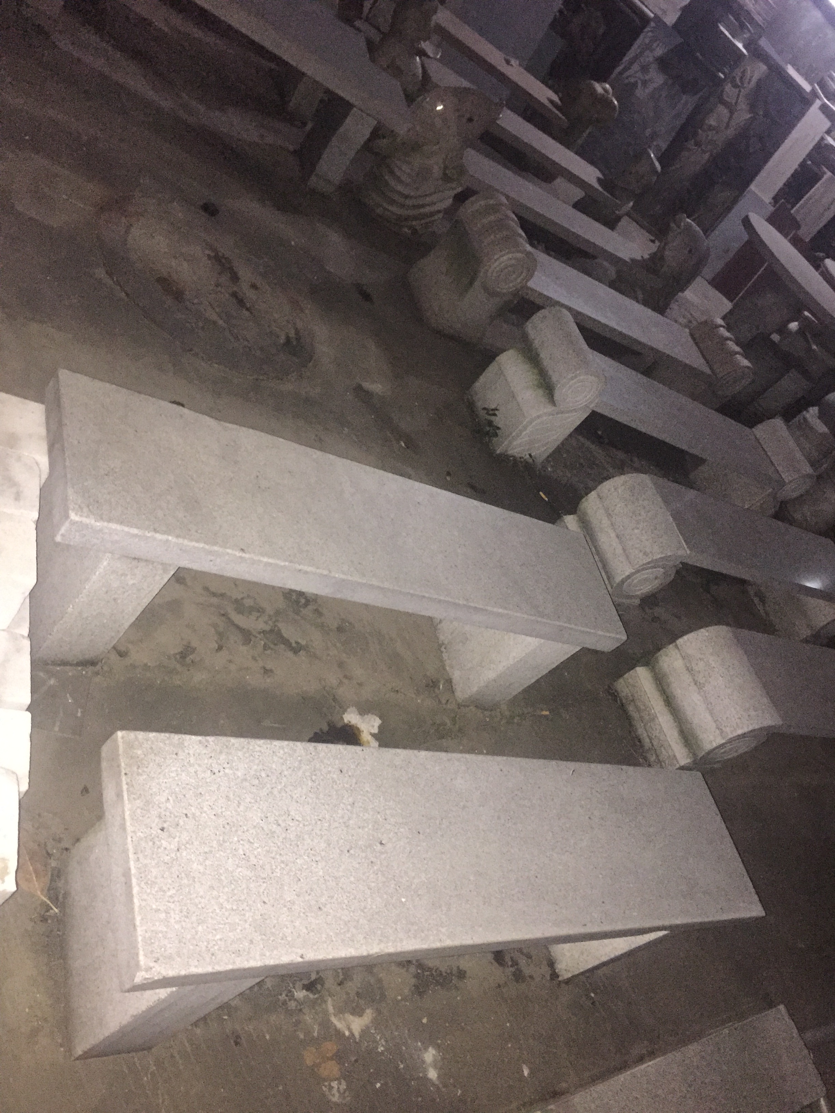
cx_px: 418
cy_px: 556
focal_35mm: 29
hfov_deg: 48.2
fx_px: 933
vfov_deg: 61.7
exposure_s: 1/17
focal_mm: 4.15
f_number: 2.2
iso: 500
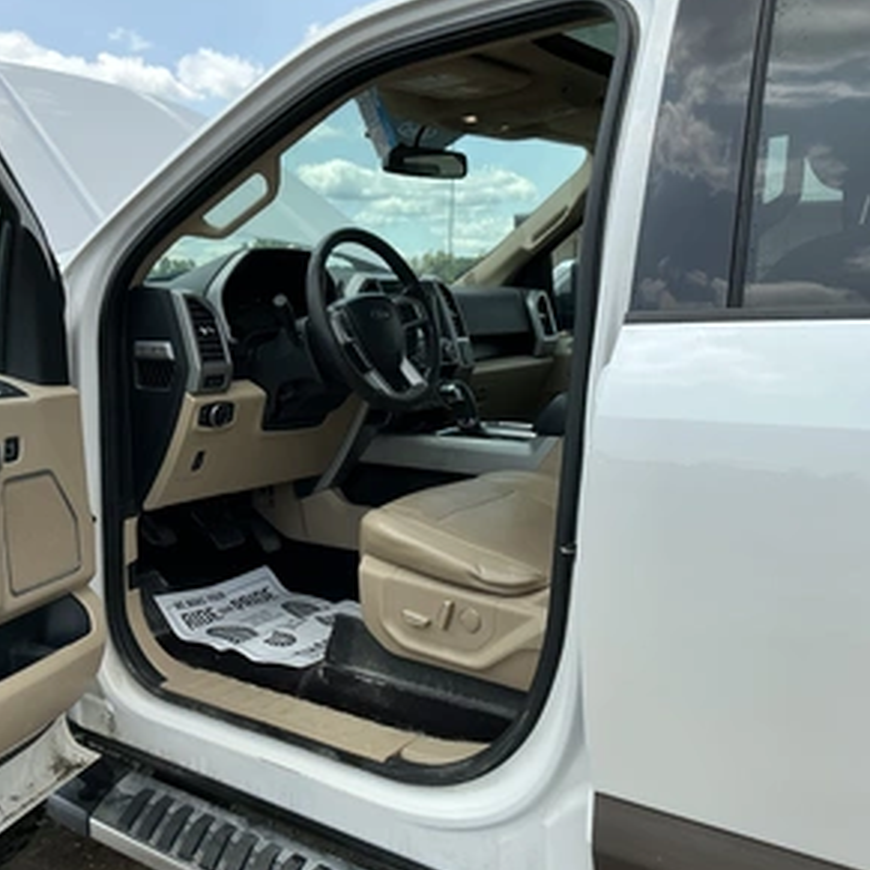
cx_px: 323
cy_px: 428
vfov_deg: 48.4
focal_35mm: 34
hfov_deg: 48.0
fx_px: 967
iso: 25
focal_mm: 3
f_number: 1.8
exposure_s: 1/1055
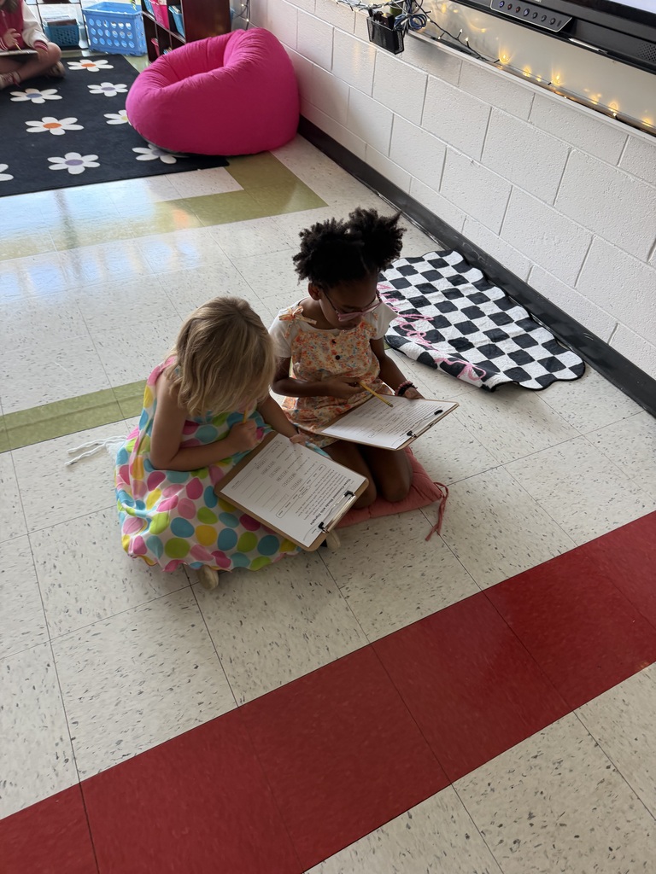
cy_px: 437
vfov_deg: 71.6
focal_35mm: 24
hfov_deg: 56.8
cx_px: 328
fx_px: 606
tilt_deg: -45.5
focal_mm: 6.76
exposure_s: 1/60
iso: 125
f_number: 1.78
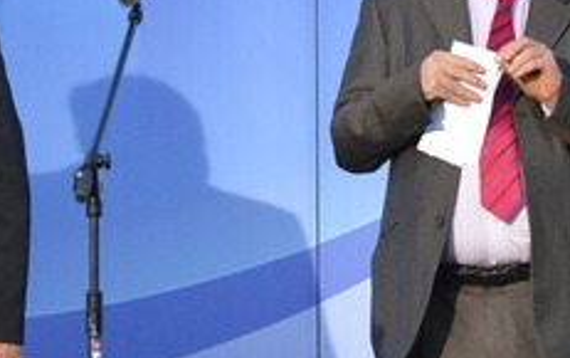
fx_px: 14558
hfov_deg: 2.2
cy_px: 249
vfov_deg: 1.4
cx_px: 382
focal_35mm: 936
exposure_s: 1/4000
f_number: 5
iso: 1600
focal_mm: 200
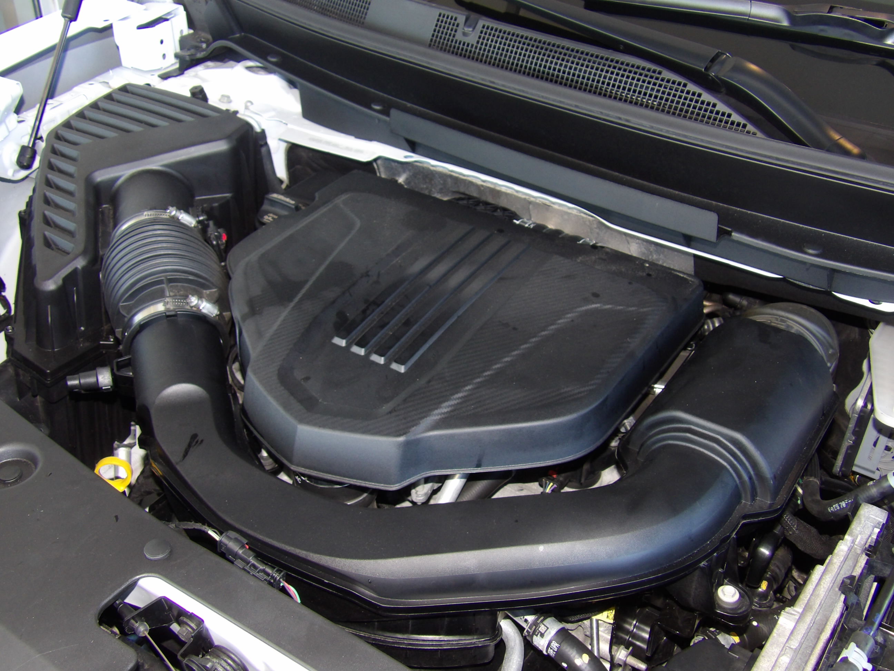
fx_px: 1007
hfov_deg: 47.9
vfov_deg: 36.8
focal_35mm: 39
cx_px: 447
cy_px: 336
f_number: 3.7
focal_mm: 7
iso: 200
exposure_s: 1/32
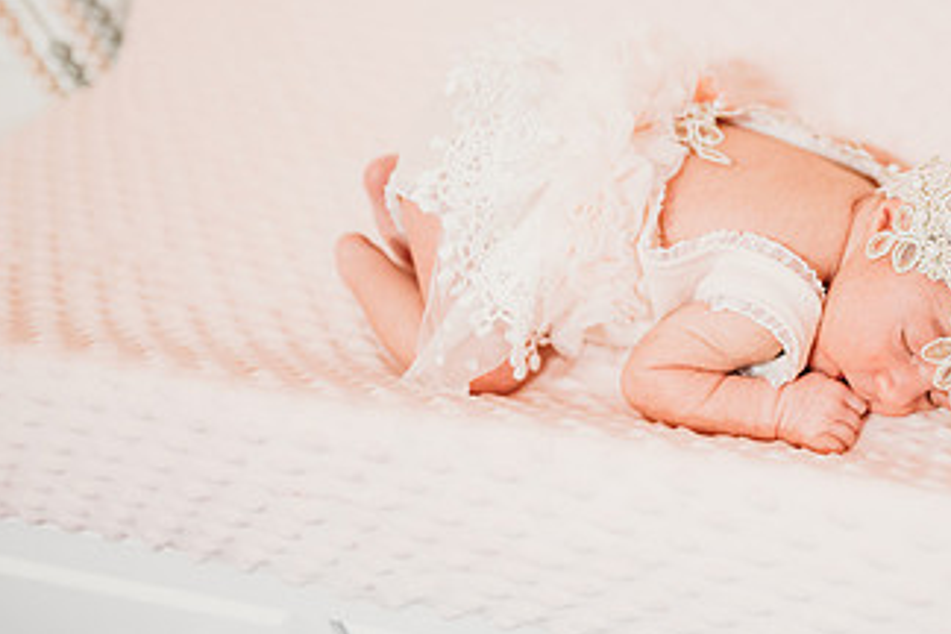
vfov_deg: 31.2
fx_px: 1136
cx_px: 757
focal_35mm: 43
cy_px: 280
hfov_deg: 43.4
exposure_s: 1/160
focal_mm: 24
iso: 1600
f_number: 1.8
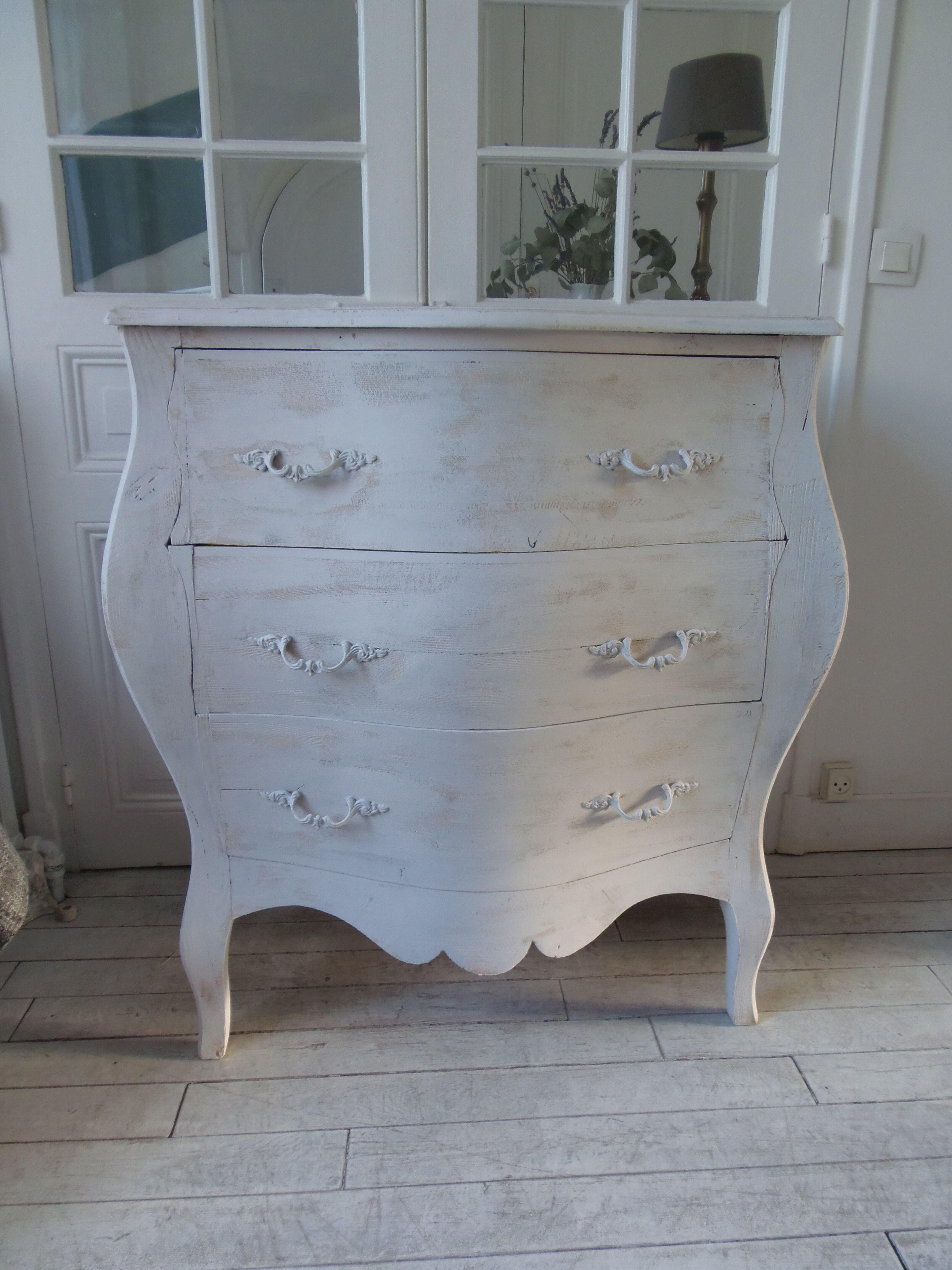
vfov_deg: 71.6
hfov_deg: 56.8
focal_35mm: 24
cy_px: 635
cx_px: 476
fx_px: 880
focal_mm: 4.3
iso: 125
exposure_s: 1/30
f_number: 2.9
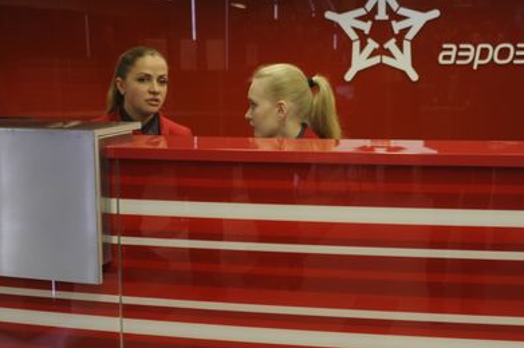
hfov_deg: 29.7
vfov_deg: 20.0
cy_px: 169
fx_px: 989
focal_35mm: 68
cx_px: 263
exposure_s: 1/125
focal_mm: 38
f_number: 4
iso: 800
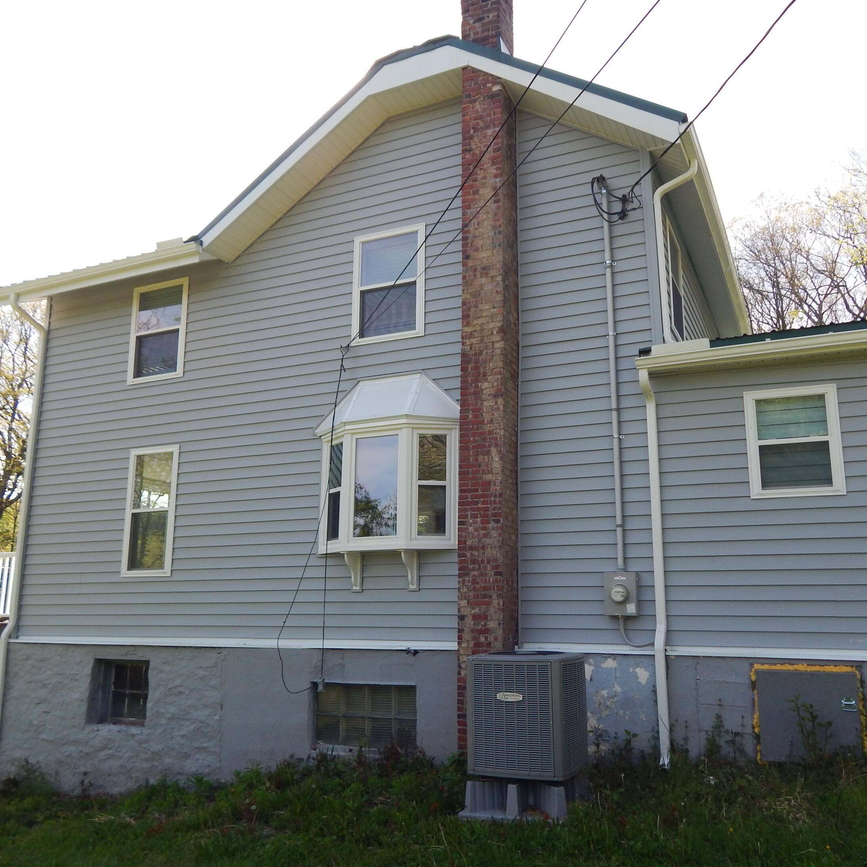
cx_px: 469
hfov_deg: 57.2
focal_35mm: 28
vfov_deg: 57.3
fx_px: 793
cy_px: 446
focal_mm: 4
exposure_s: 1/500
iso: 125
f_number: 3
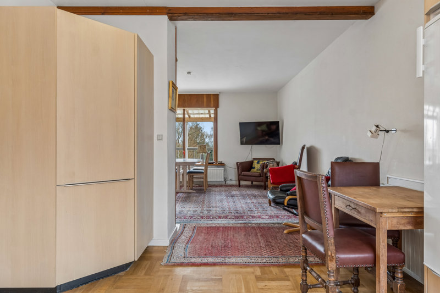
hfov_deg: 73.8
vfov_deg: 53.1
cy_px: 146
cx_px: 220
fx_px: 293
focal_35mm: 24
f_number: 8
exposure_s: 1/6
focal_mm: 16
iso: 200
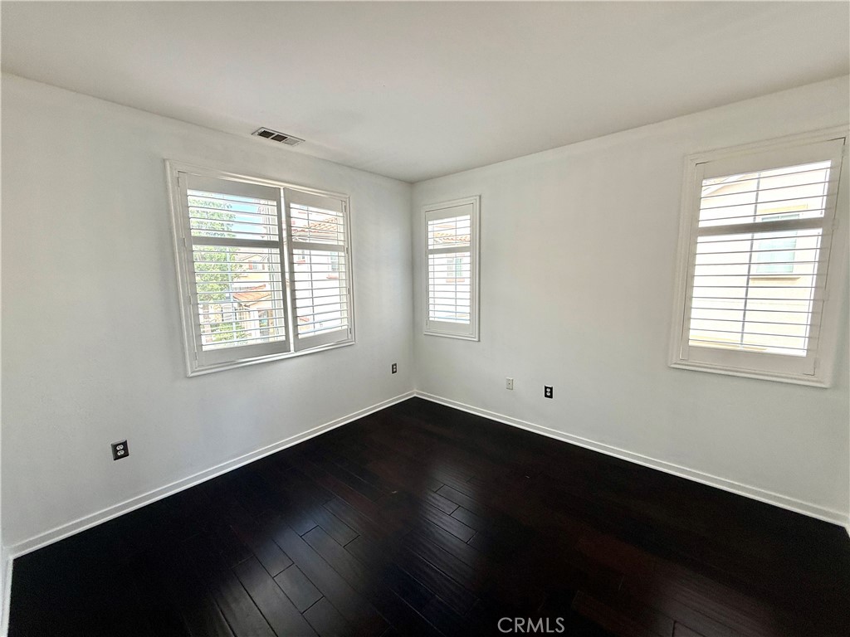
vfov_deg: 85.7
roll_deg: +0.9
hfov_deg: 102.1
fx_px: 344
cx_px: 425
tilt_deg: -8.4
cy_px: 318
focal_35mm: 14
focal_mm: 2.22
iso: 50
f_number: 2.2
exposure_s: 1/141
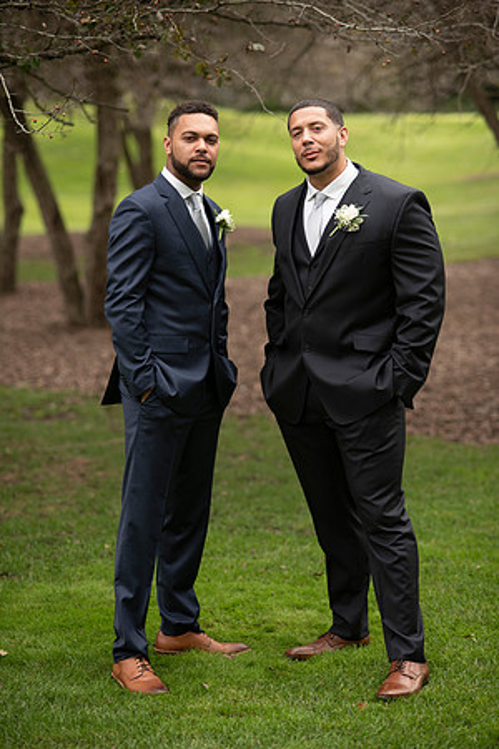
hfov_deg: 16.1
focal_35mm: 85
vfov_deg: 23.9
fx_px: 1767
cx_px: 250
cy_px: 374
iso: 125
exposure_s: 1/800
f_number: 2.2
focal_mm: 85
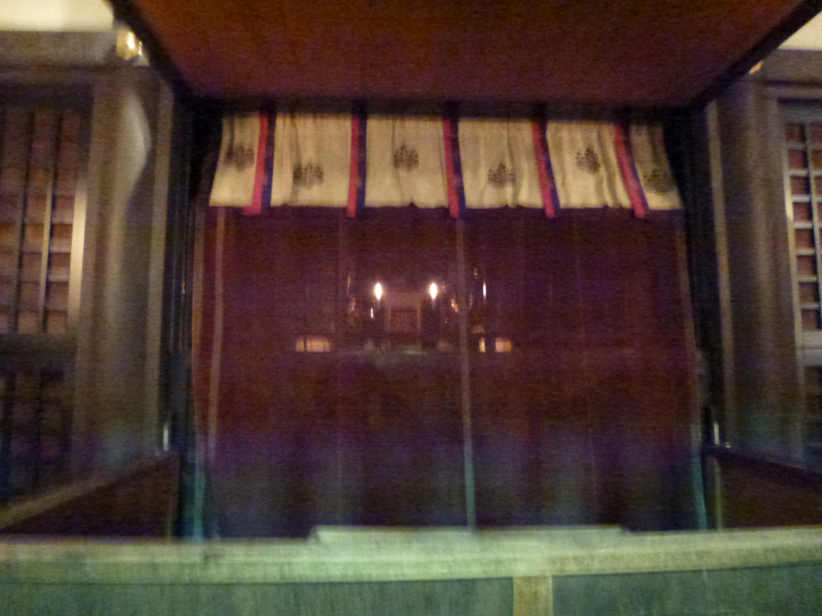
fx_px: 570
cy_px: 308
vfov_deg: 56.8
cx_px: 411
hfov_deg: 71.6
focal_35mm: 24
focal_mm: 4.3
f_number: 3.3
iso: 2000
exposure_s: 1/4
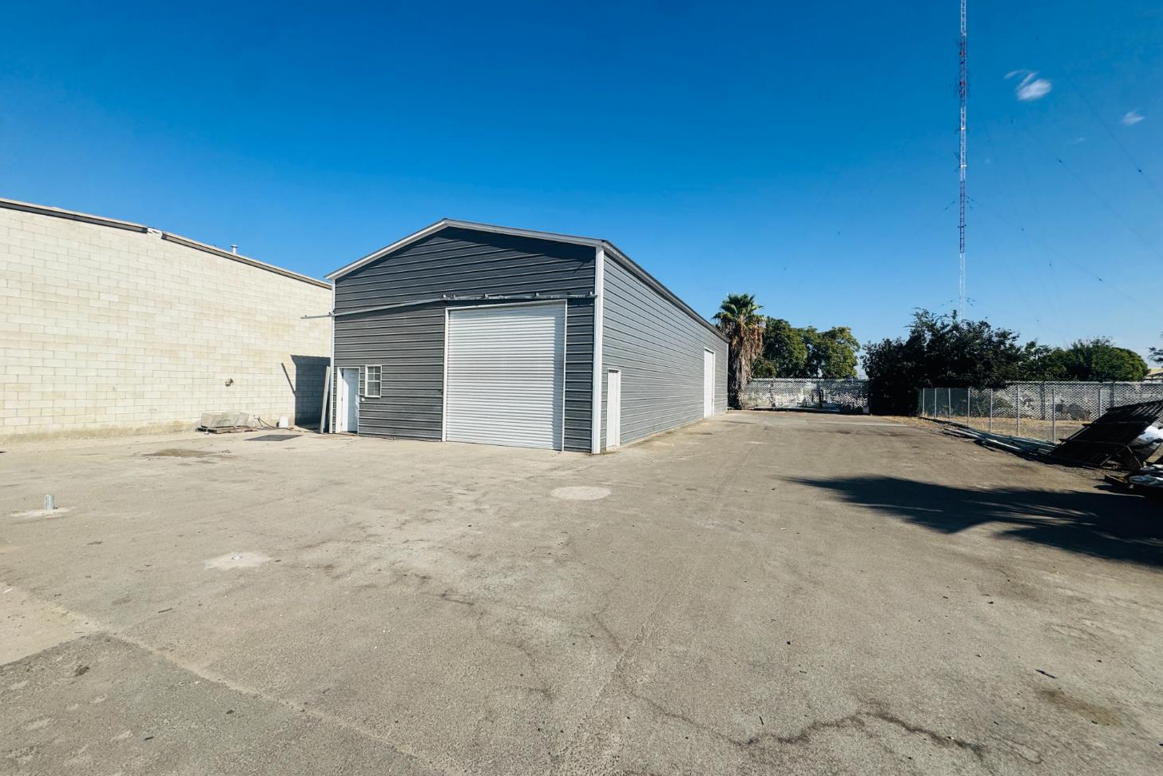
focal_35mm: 15
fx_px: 485
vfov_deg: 77.3
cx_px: 573
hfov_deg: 100.4
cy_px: 382
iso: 50
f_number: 2.2
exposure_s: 1/2584
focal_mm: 2.22
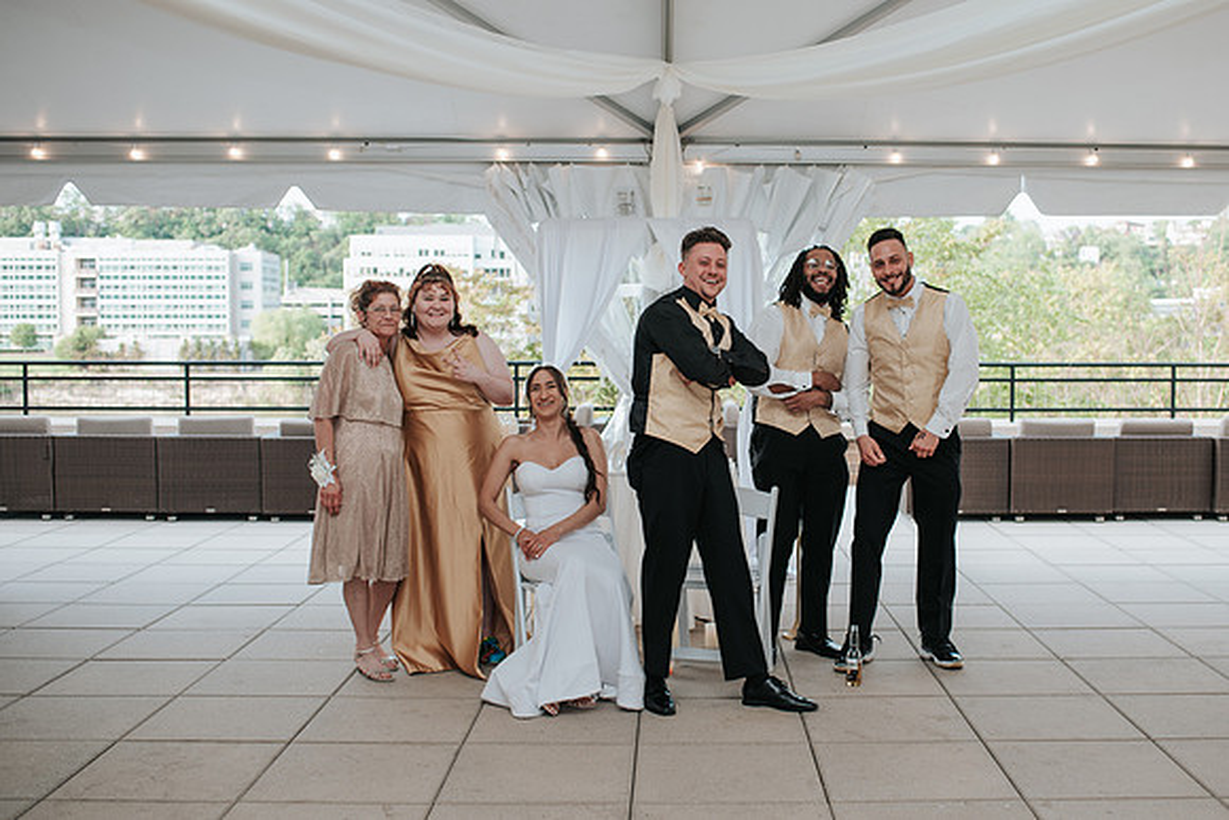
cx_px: 704
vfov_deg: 32.1
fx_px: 1428
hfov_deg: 46.4
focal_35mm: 42
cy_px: 410
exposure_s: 1/160
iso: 125
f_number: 2.8
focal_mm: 35
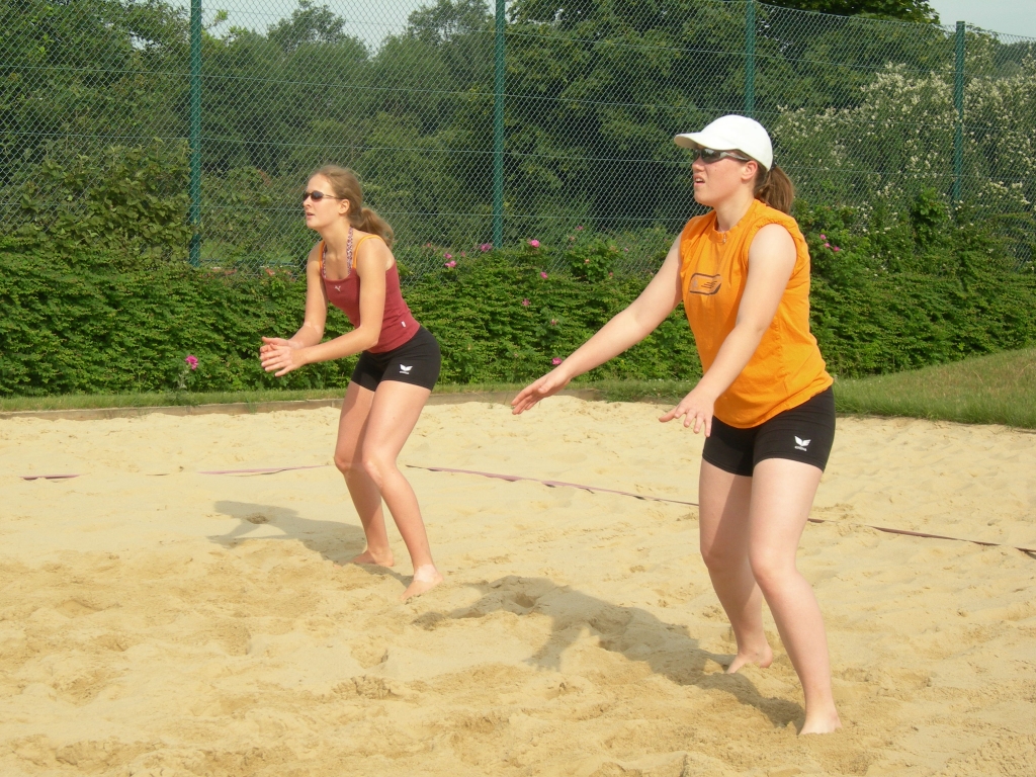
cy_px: 388
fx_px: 2454
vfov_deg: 18.0
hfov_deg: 23.8
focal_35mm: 82
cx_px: 518
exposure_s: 1/166
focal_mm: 17
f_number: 6.8
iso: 50
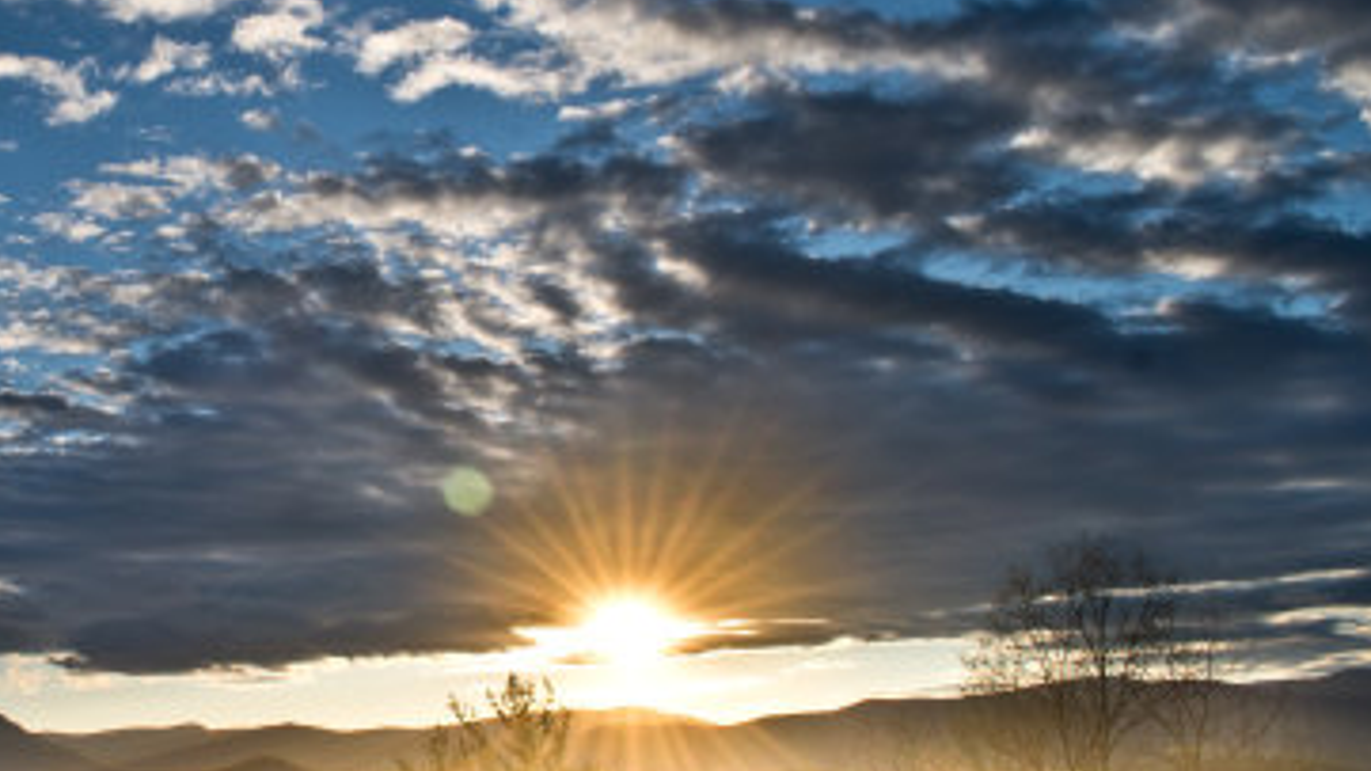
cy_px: 289
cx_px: 239
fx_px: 1745
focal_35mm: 48
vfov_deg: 24.8
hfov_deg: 40.8
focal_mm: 18
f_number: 11
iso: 100
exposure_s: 1/320
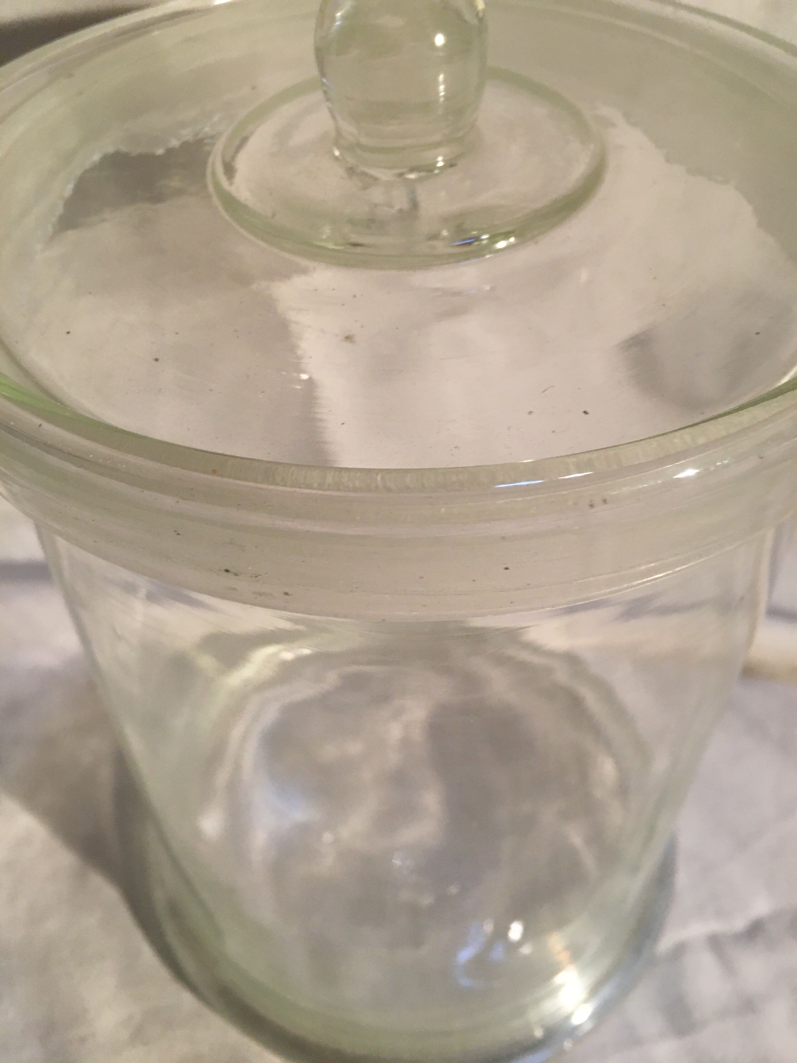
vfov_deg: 61.7
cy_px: 532
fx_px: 890
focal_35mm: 29
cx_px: 398
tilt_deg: -50.8
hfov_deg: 48.2
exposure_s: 1/33
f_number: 2.2
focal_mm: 4.15
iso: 125
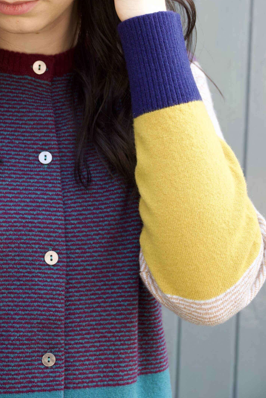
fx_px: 1374
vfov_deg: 16.5
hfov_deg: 11.1
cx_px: 112
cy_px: 170
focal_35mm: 124
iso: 250
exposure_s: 1/125
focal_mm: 38.04
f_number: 4
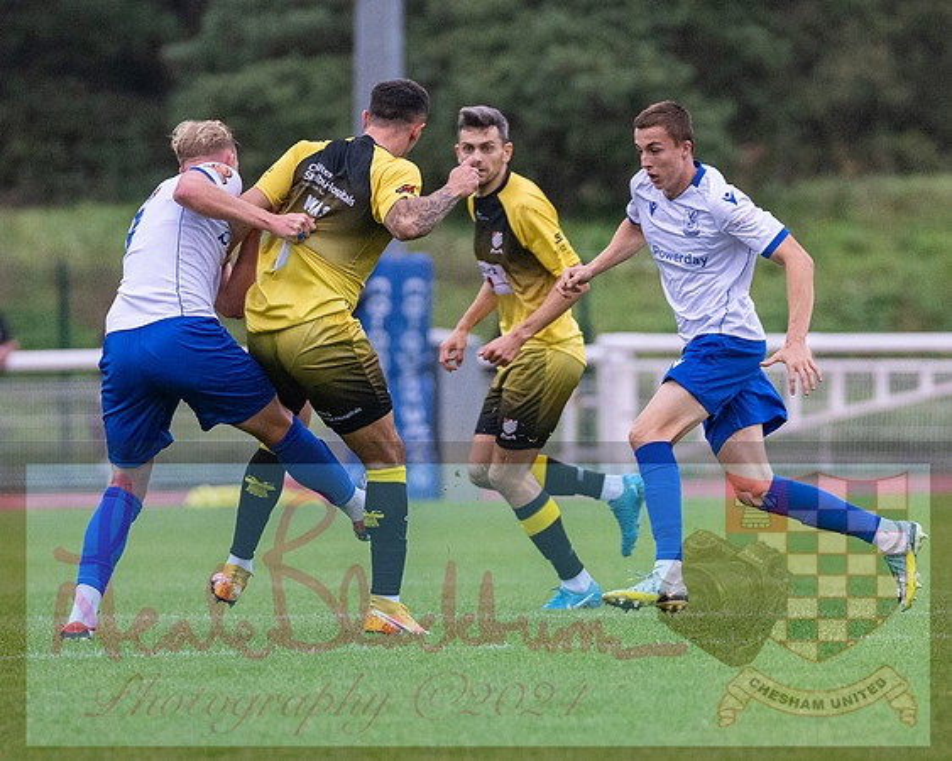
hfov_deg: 3.6
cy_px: 446
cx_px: 365
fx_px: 15155
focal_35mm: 538
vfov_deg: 2.9
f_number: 2.8
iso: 1600
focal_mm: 220
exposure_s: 1/1600
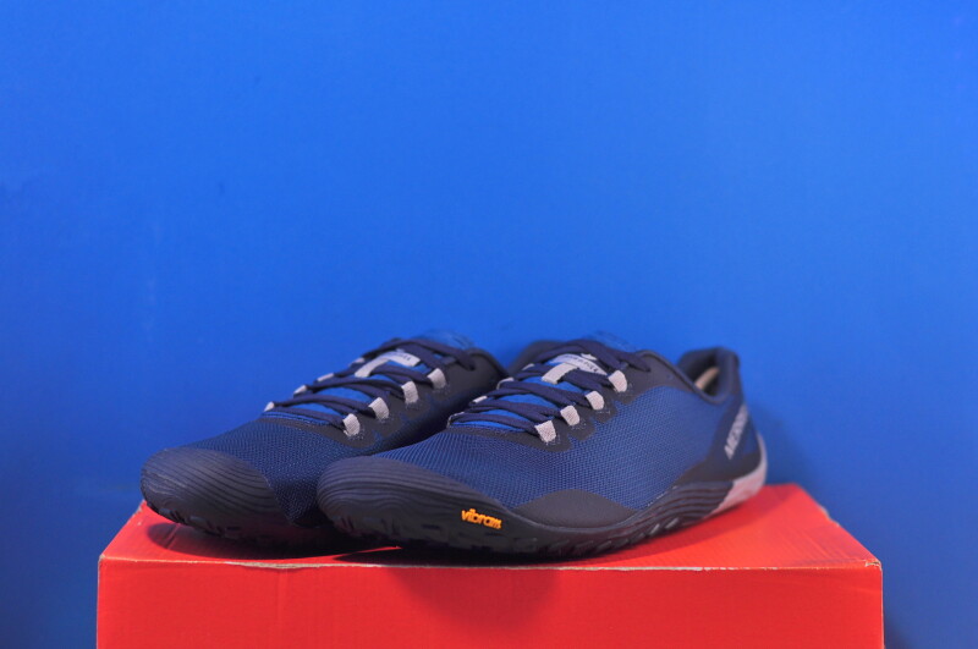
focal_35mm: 75
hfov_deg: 27.0
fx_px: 2035
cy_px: 324
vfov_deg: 18.1
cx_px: 489
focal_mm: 50
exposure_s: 1/320
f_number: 2.8
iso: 250
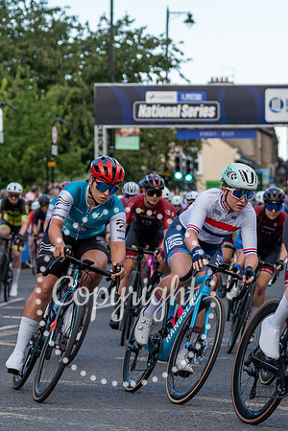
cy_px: 243
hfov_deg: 9.1
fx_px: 1793
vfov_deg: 13.7
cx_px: 323
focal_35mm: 149
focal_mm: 70
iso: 250
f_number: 3.2
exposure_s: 1/1000
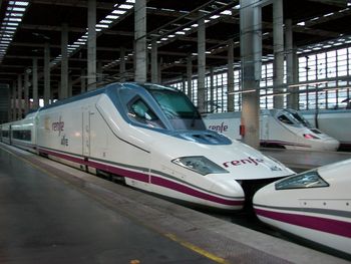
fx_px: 345
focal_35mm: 34
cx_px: 176
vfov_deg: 41.8
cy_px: 132
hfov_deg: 53.9
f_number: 2.8
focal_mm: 5.7
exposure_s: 1/25
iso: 160
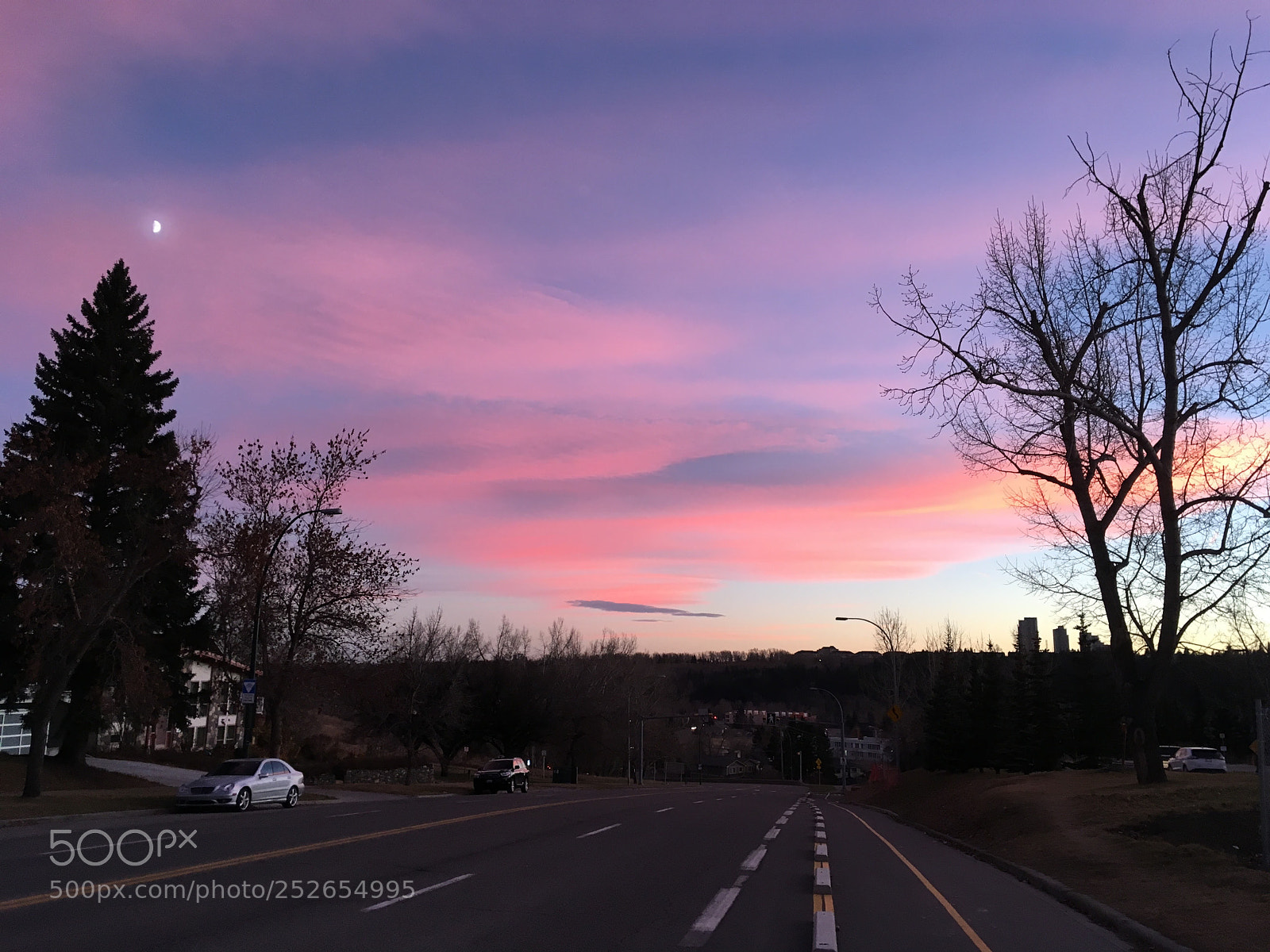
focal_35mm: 29
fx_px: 1064
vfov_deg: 48.2
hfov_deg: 61.7
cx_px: 635
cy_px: 476
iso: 64
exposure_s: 1/30
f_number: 2.2
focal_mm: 4.15
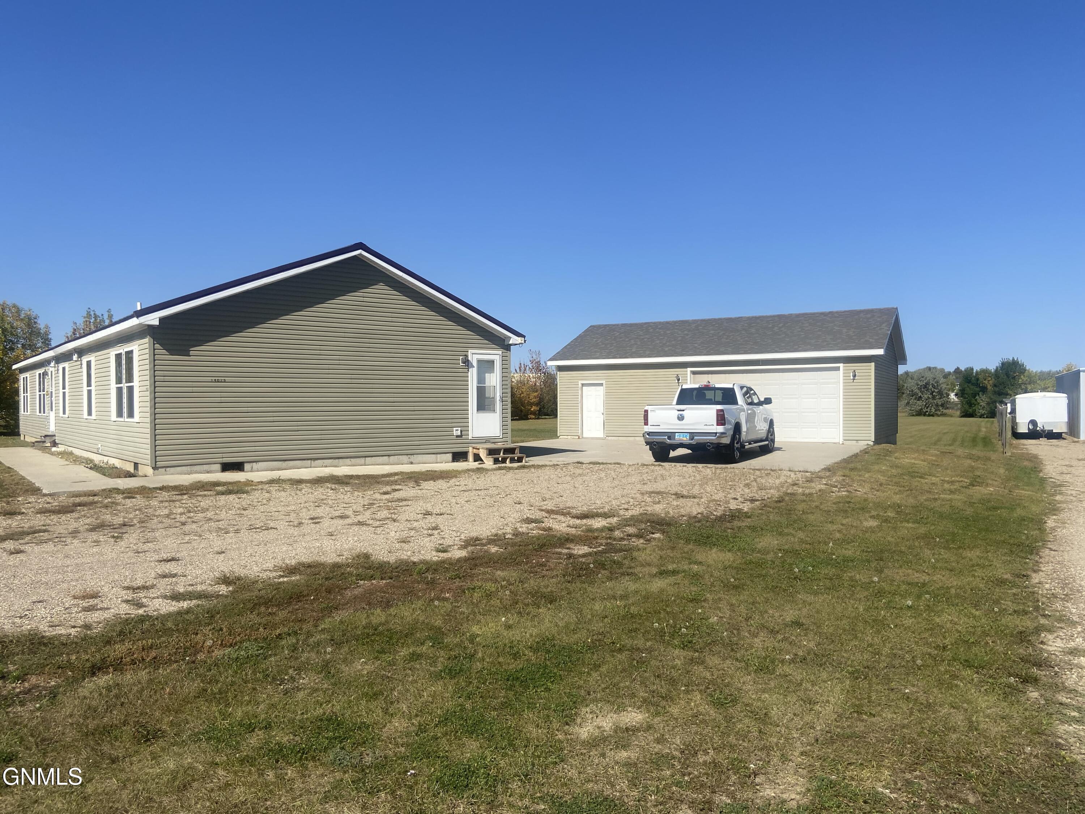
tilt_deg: -1.2
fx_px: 815
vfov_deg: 53.1
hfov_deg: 67.3
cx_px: 542
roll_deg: -0.2
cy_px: 407
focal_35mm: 26
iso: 32
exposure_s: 1/3984
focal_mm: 4.25
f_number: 1.8
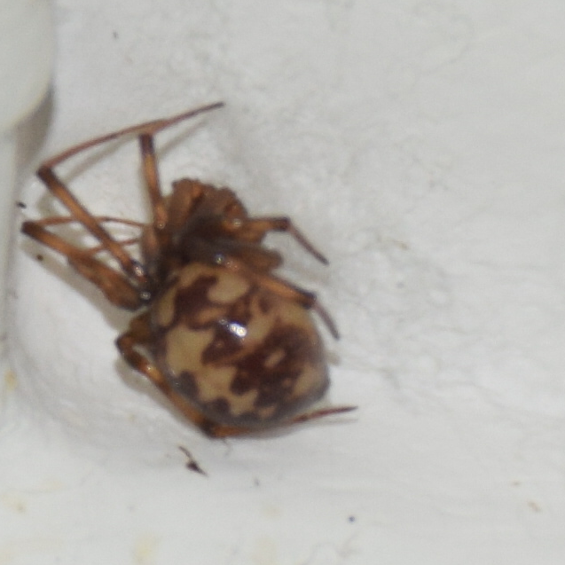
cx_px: 181
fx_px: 4967
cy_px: 282
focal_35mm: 269
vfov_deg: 6.5
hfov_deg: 6.5
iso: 320
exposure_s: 1/60
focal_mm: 140
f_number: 5.6
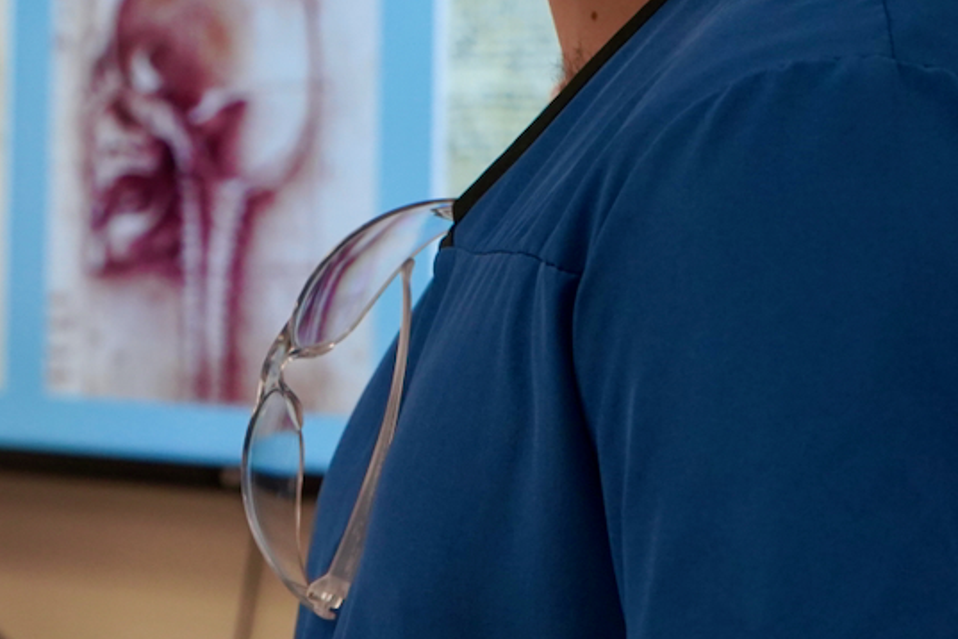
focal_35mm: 162
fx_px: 4311
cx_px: 89
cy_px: -64
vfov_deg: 8.4
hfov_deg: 12.6
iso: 2000
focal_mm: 68
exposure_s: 1/160
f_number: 5.6
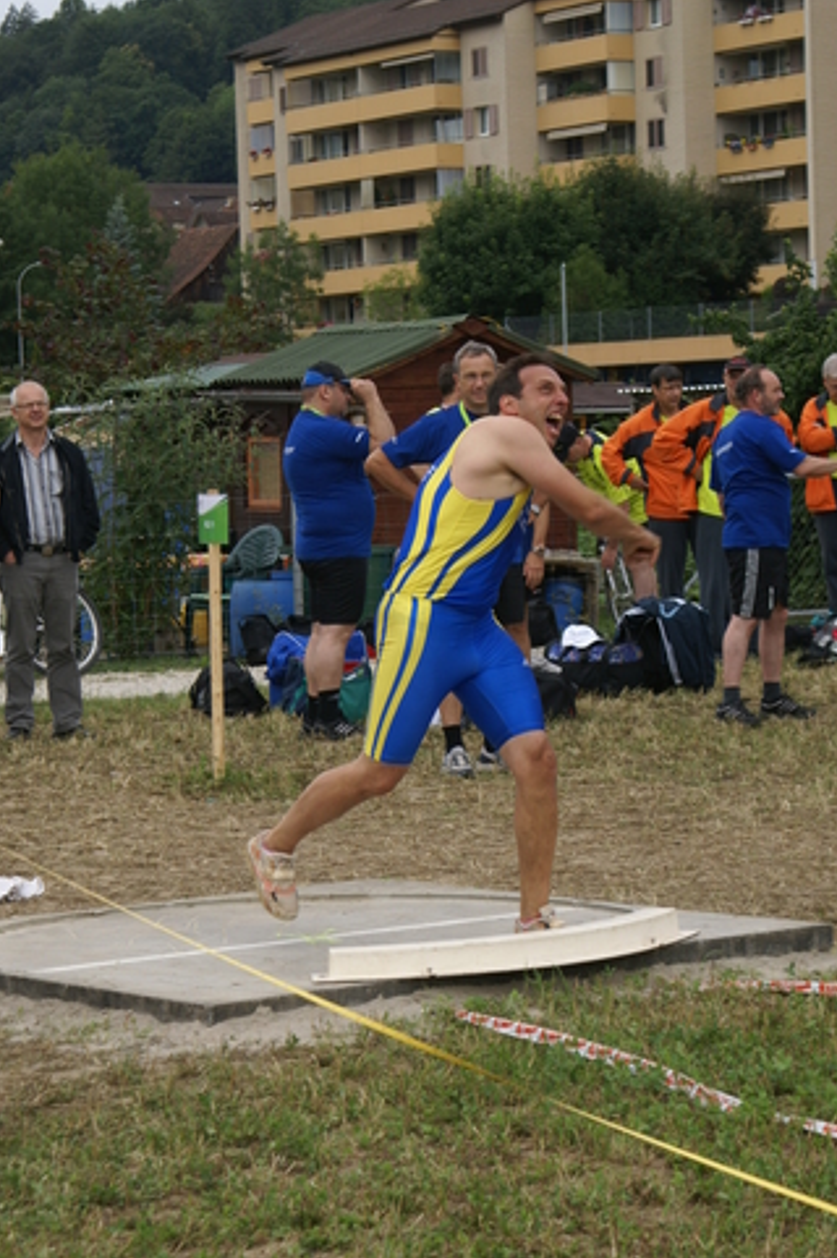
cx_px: 374
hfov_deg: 11.6
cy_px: 594
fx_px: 4121
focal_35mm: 118
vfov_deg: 17.4
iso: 100
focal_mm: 70
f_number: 6.3
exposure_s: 1/250
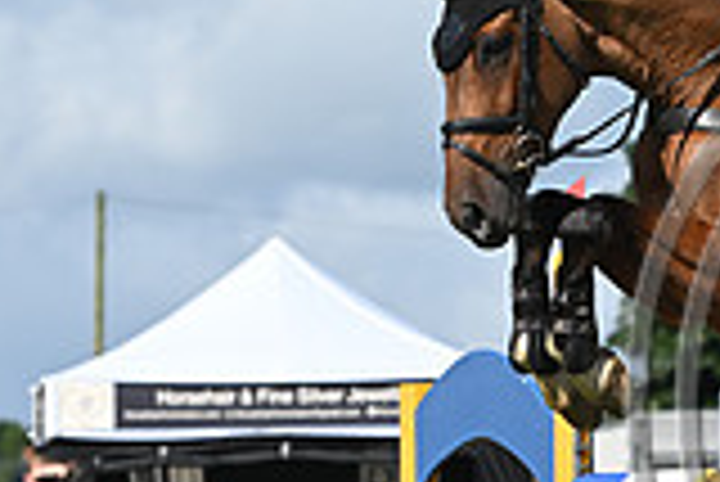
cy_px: 340
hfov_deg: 4.4
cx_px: 1040
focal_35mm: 470
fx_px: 9408
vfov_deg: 2.9
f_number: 4.5
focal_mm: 130
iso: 160
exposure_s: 1/1250
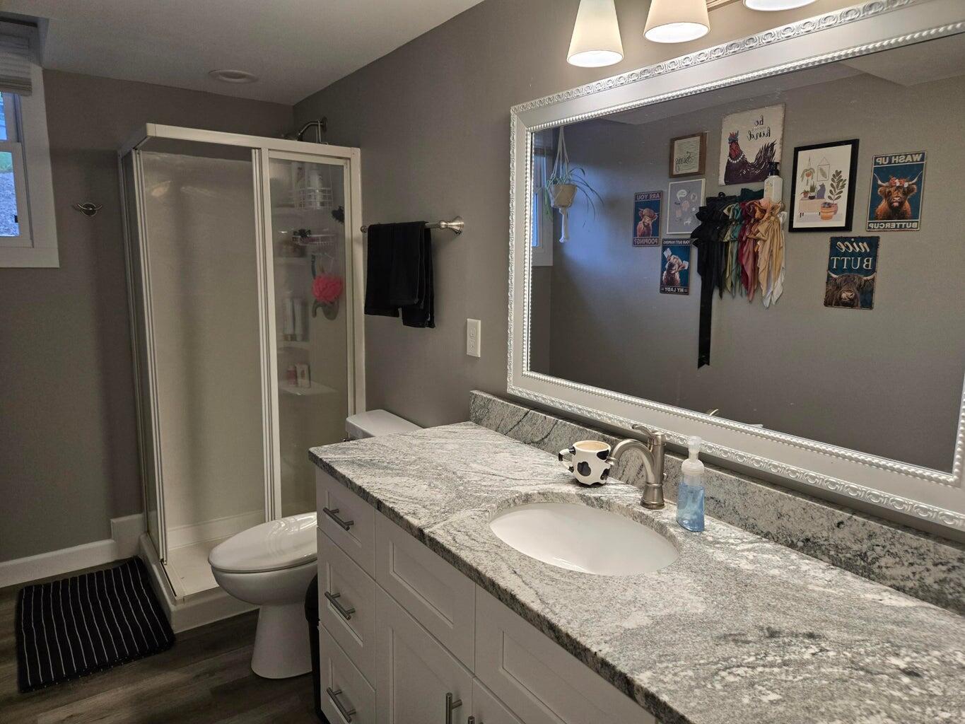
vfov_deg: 58.9
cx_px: 482
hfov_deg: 73.9
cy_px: 362
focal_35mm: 23
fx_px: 641
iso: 125
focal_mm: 5.4
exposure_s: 1/120
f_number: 1.8
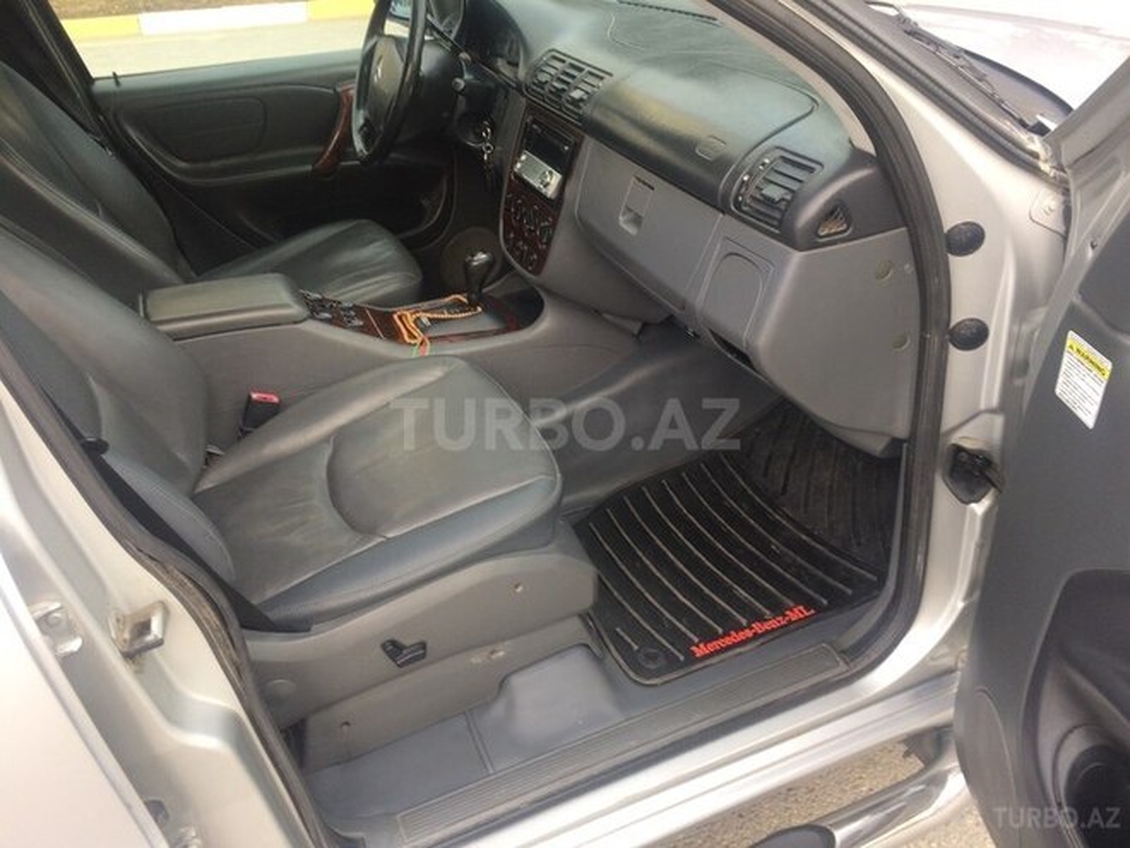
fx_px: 947
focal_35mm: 29
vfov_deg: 48.2
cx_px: 565
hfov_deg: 61.7
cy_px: 424
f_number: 2.2
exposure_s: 1/100
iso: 50
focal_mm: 4.15
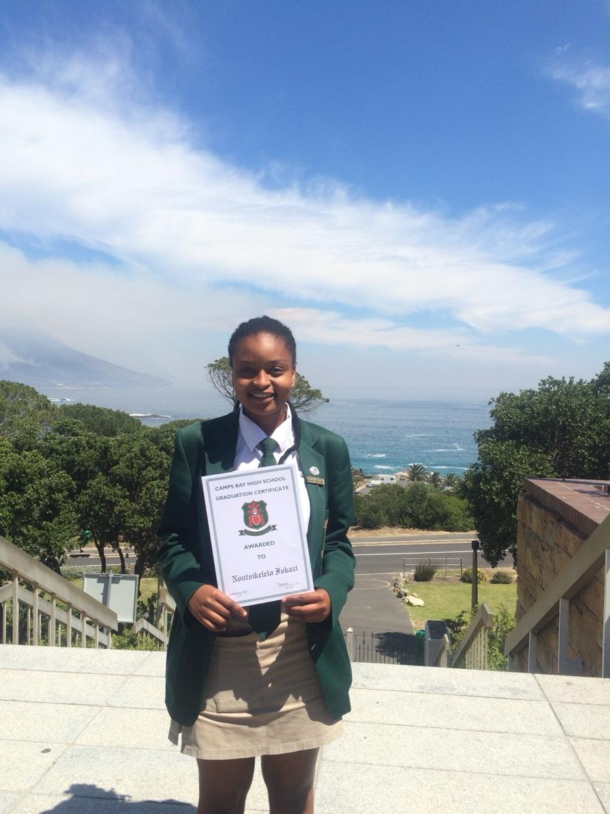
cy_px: 407
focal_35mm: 29
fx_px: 681
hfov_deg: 48.2
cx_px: 305
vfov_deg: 61.7
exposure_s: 1/2283
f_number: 2.2
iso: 32
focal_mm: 4.15
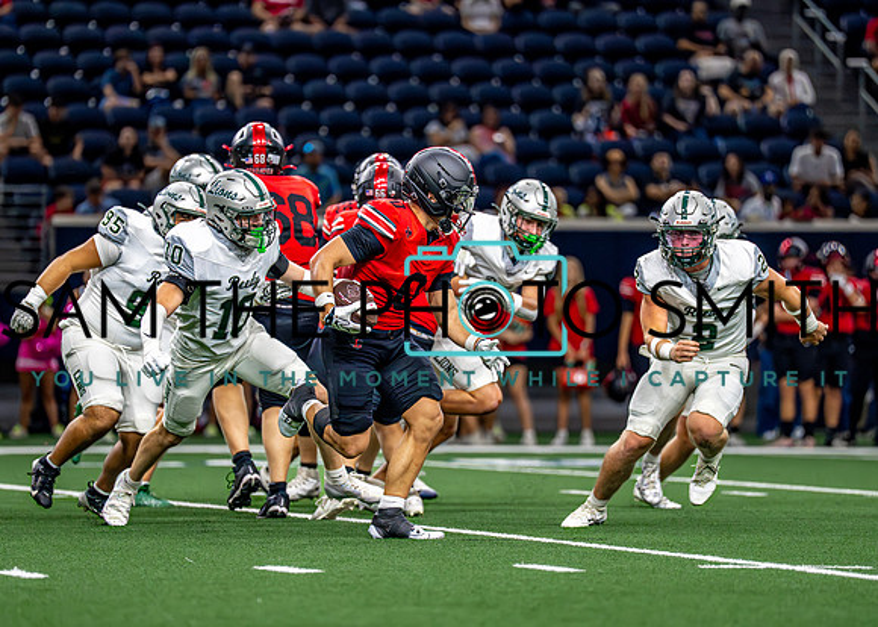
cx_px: 399
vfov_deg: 5.5
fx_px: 6542
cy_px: 313
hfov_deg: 7.7
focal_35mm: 262
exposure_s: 1/2000
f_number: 2.8
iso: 5000
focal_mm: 200
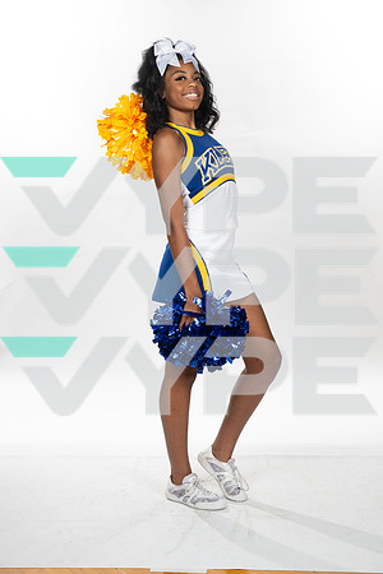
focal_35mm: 55
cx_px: 192
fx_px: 878
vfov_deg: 36.2
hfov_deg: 24.6
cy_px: 287
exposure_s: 1/320
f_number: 7.1
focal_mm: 55
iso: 800
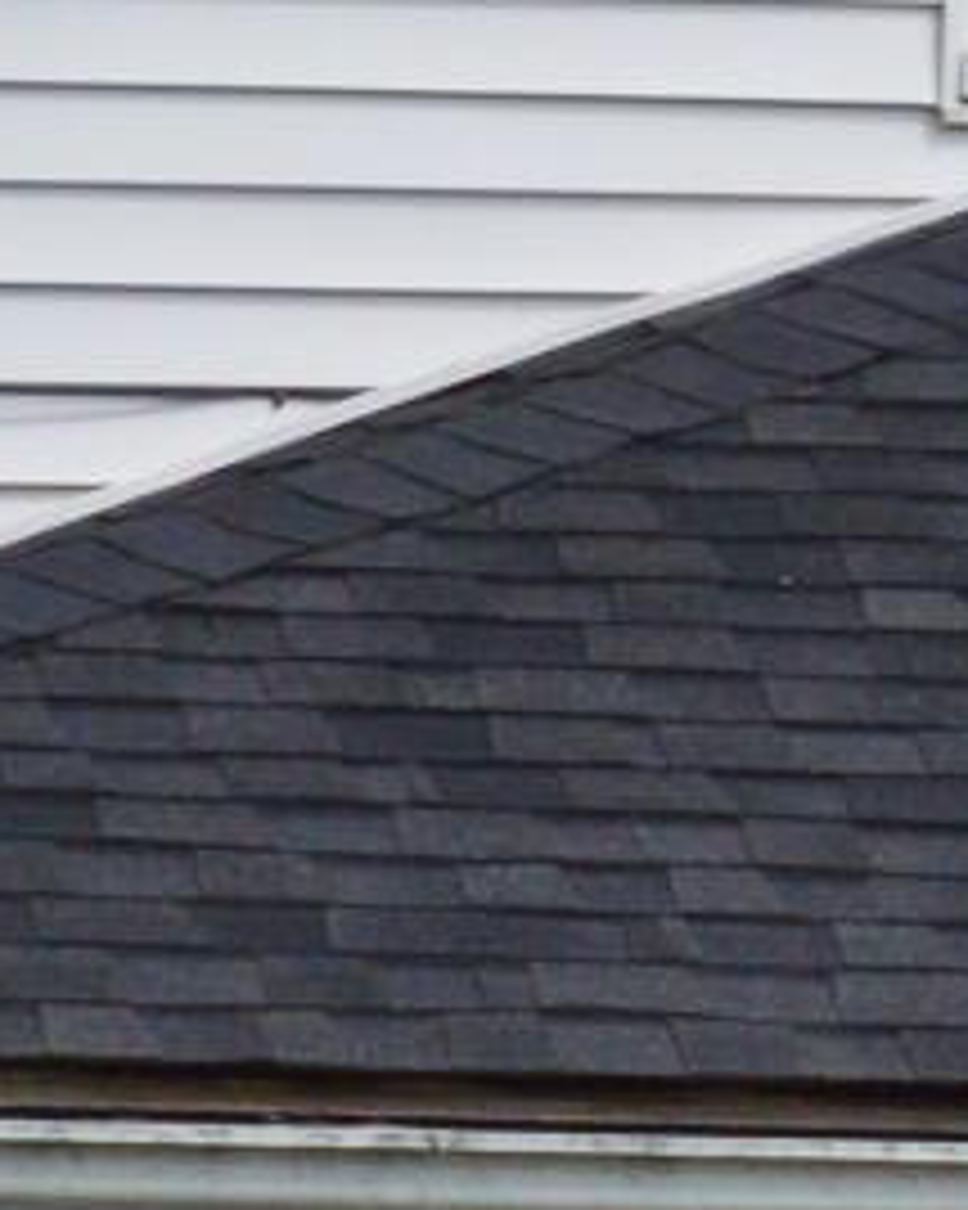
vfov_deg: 3.1
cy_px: 517
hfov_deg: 2.4
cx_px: 2233
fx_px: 22502
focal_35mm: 628
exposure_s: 1/320
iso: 400
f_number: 10
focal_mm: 40
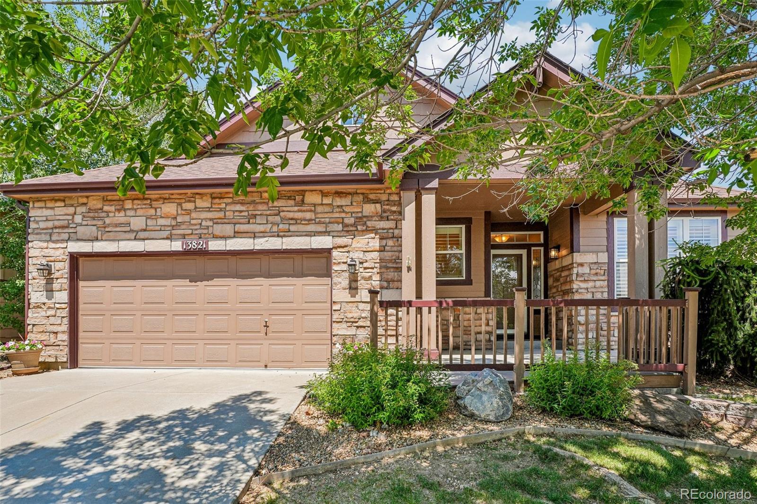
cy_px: 252
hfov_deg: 95.0
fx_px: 347
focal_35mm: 16
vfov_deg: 72.0
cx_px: 378
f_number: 8
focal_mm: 11
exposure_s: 1/125
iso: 100
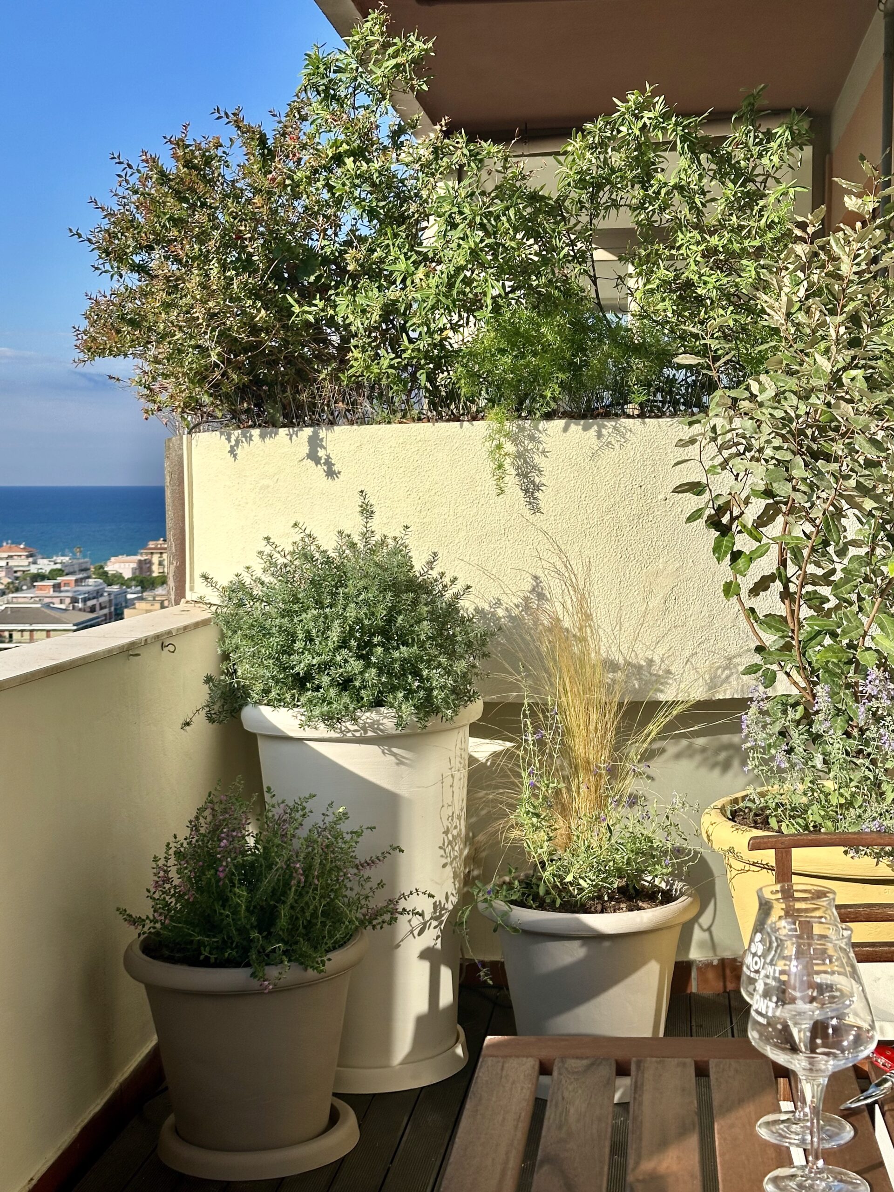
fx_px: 1653
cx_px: 447
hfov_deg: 30.3
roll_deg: -0.2
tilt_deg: -3.6
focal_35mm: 48
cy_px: 596
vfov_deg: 39.7
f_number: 1.78
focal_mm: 6.86
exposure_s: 1/3257
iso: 64
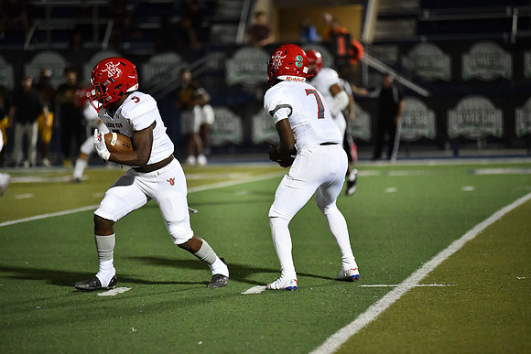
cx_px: 266
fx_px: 2803
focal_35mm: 190
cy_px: 177
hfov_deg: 10.8
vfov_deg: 7.2
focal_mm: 190
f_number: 2.8
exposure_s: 1/3200
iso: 8000
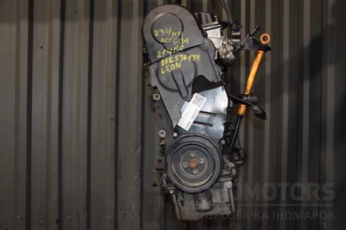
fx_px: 303
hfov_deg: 59.5
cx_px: 173
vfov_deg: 41.7
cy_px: 115
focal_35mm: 32
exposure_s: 1/60
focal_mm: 21
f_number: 5
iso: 800
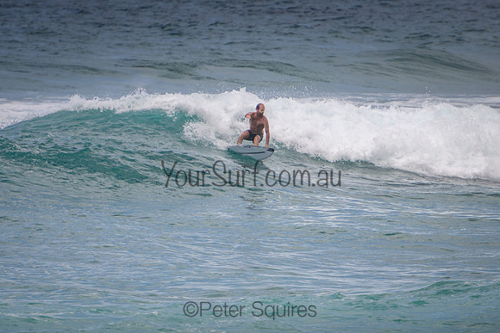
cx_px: 253
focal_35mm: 549
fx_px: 7631
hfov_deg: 3.8
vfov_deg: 2.5
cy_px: 185
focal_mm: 400
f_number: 5.6
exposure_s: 1/2000
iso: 200
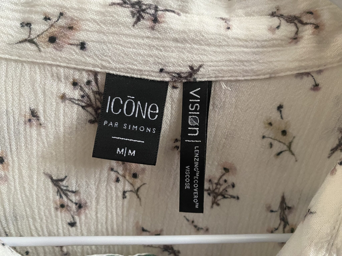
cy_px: 128
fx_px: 247
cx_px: 171
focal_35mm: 25
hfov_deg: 69.4
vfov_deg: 54.9
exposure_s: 1/57
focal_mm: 4.25
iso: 500
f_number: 1.8
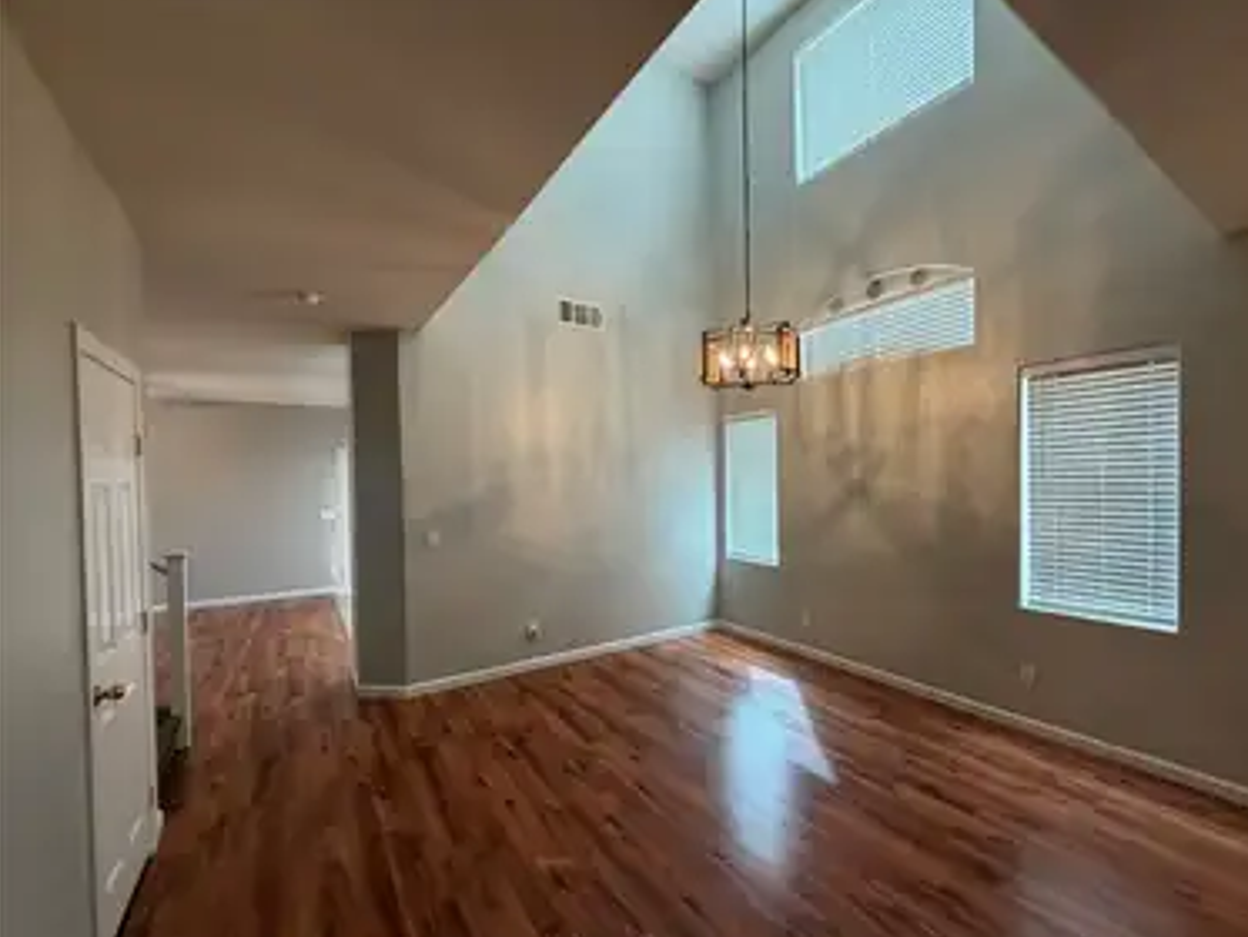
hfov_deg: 98.0
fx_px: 541
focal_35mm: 15
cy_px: 485
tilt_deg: -0.8
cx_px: 666
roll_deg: +0.5
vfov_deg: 81.7
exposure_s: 1/60
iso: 250
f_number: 2.2
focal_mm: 2.22
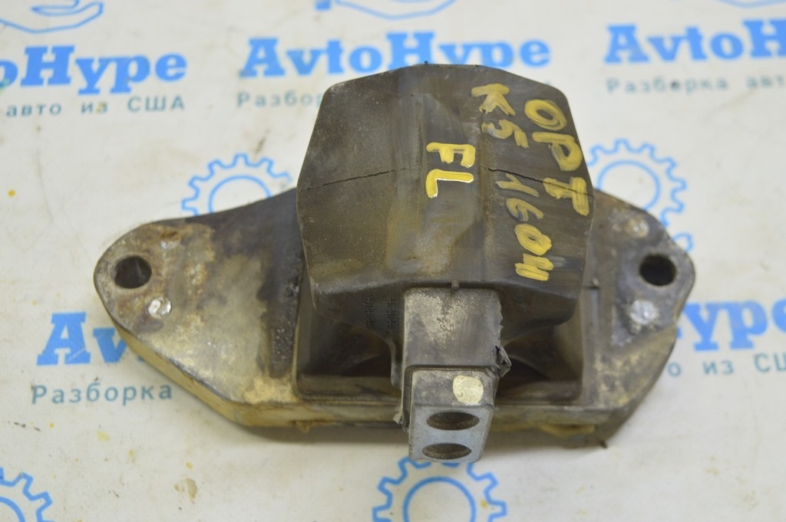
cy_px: 261
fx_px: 1178
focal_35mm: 54
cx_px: 393
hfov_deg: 36.9
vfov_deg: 25.0
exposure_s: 1/20
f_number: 5.6
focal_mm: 36
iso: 400
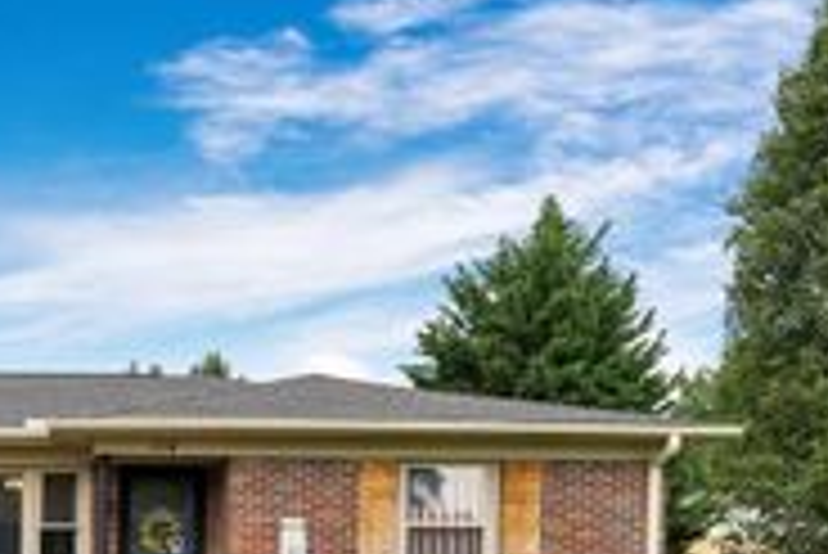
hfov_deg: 32.0
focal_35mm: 58
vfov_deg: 21.7
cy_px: 655
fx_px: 1343
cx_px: 32
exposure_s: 1/400
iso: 400
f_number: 6.3
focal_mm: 21.5
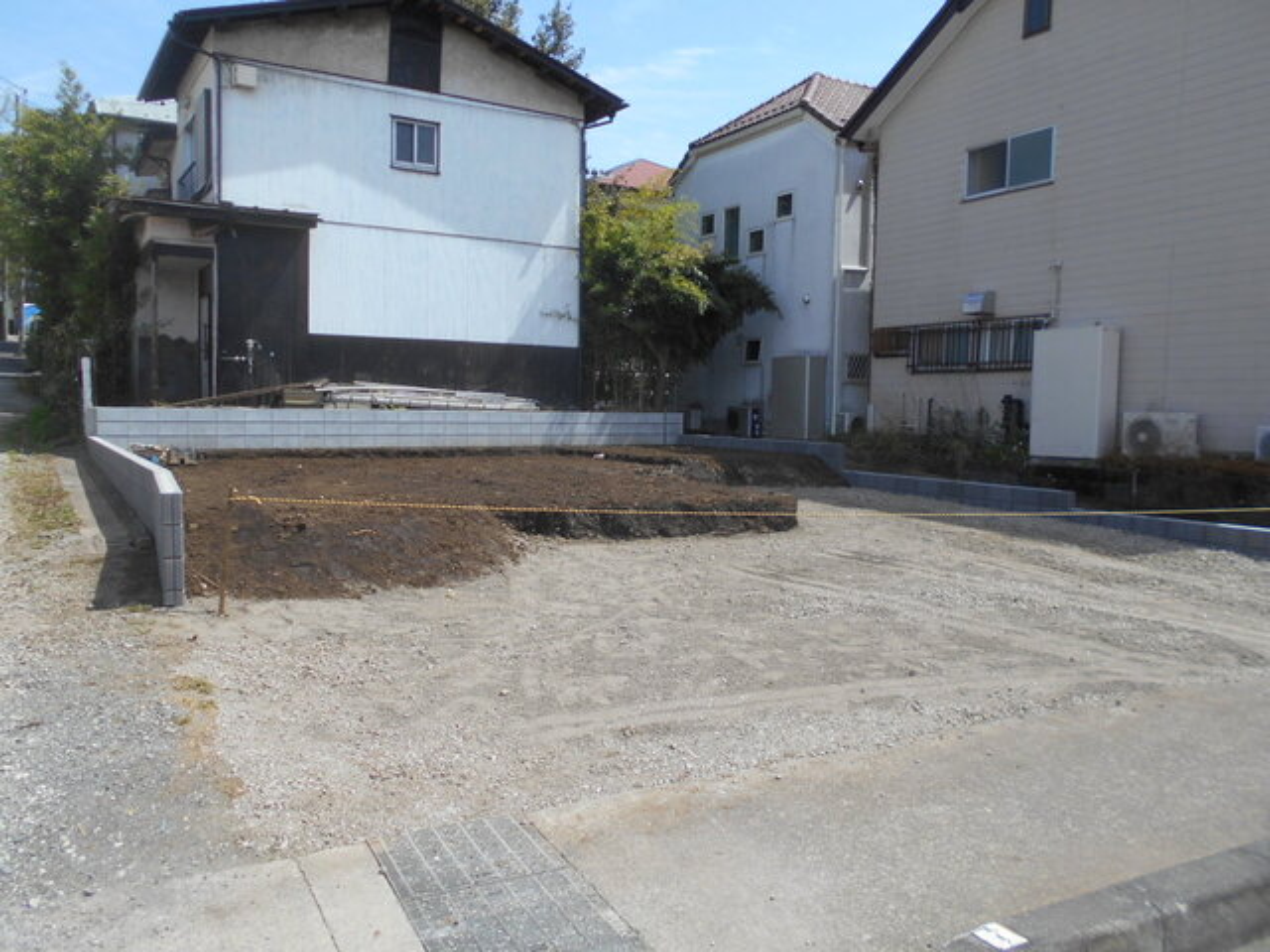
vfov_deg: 53.1
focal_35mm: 26
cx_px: 635
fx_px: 954
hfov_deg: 67.3
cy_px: 476
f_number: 3.2
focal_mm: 4.6
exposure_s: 1/800
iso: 80
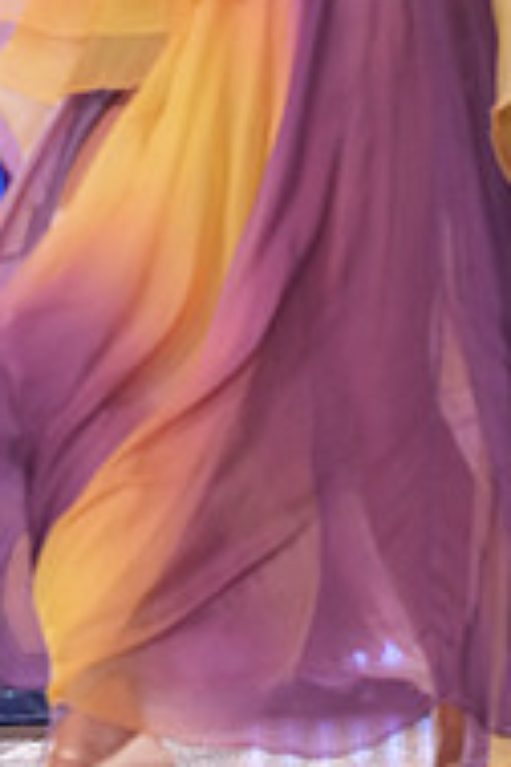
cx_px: 387
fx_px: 5088
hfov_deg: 5.7
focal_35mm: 239
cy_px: -179
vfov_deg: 8.5
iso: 2500
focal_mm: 78
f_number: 4
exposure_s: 1/500
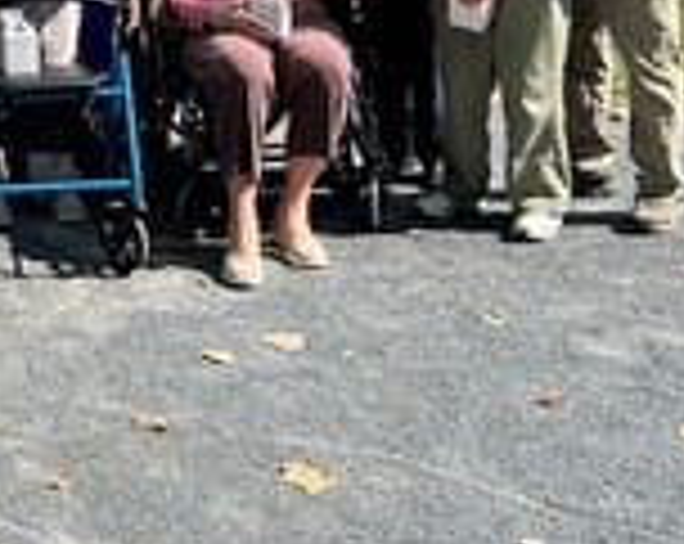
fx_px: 1354
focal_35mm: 67
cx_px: -122
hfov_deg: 25.6
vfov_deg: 22.0
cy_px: 18
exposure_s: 1/2123
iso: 50
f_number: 1.5
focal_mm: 5.7
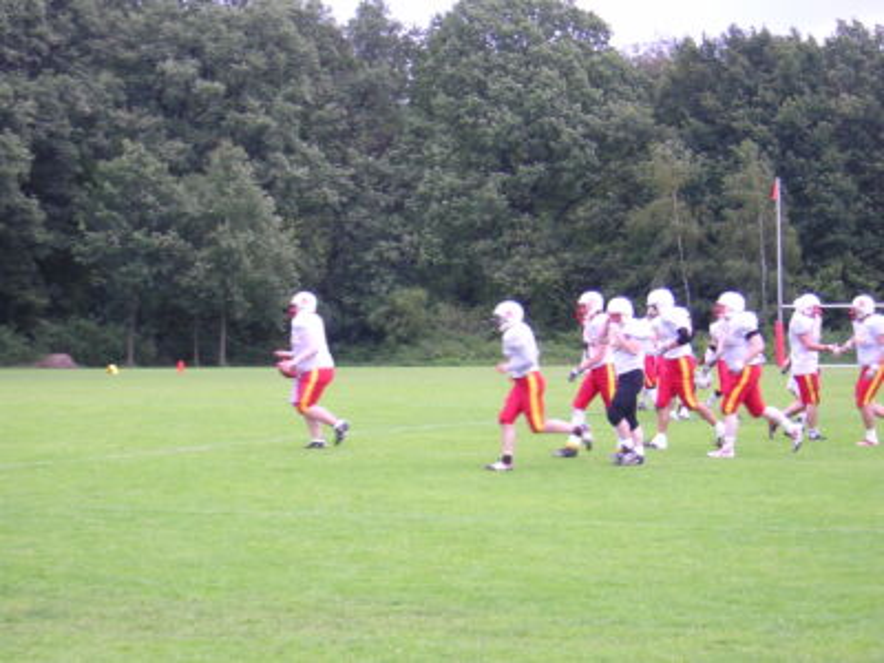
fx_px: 2758
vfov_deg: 13.7
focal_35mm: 108
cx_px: 442
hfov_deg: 18.2
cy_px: 332
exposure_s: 1/113
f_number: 4.7
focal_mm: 14.1
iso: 237
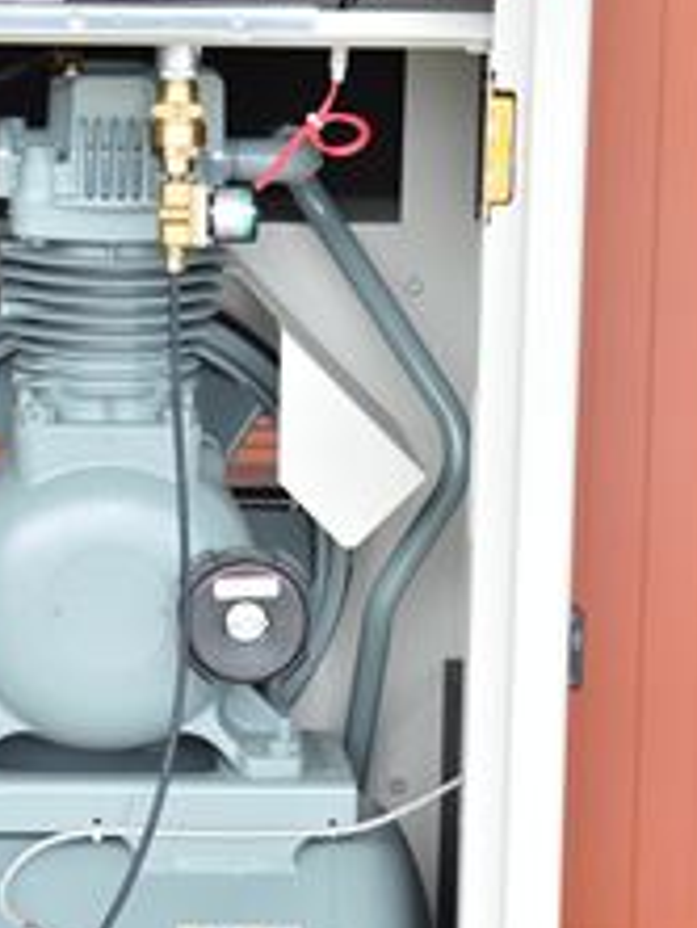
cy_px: 647
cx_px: -4
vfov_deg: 7.8
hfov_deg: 5.8
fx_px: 6839
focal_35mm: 255
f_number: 6.3
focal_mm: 78
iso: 1250
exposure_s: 1/160
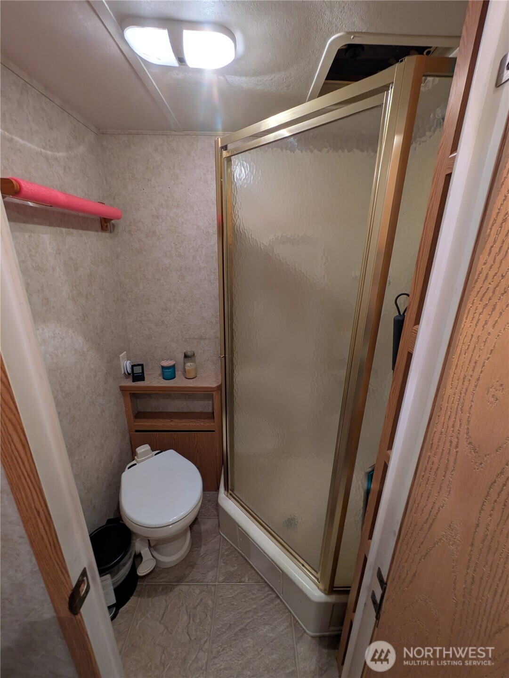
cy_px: 339
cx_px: 254
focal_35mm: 14
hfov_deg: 85.7
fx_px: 274
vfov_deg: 102.0
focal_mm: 1.83
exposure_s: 1/7.06
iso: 68
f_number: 2.2
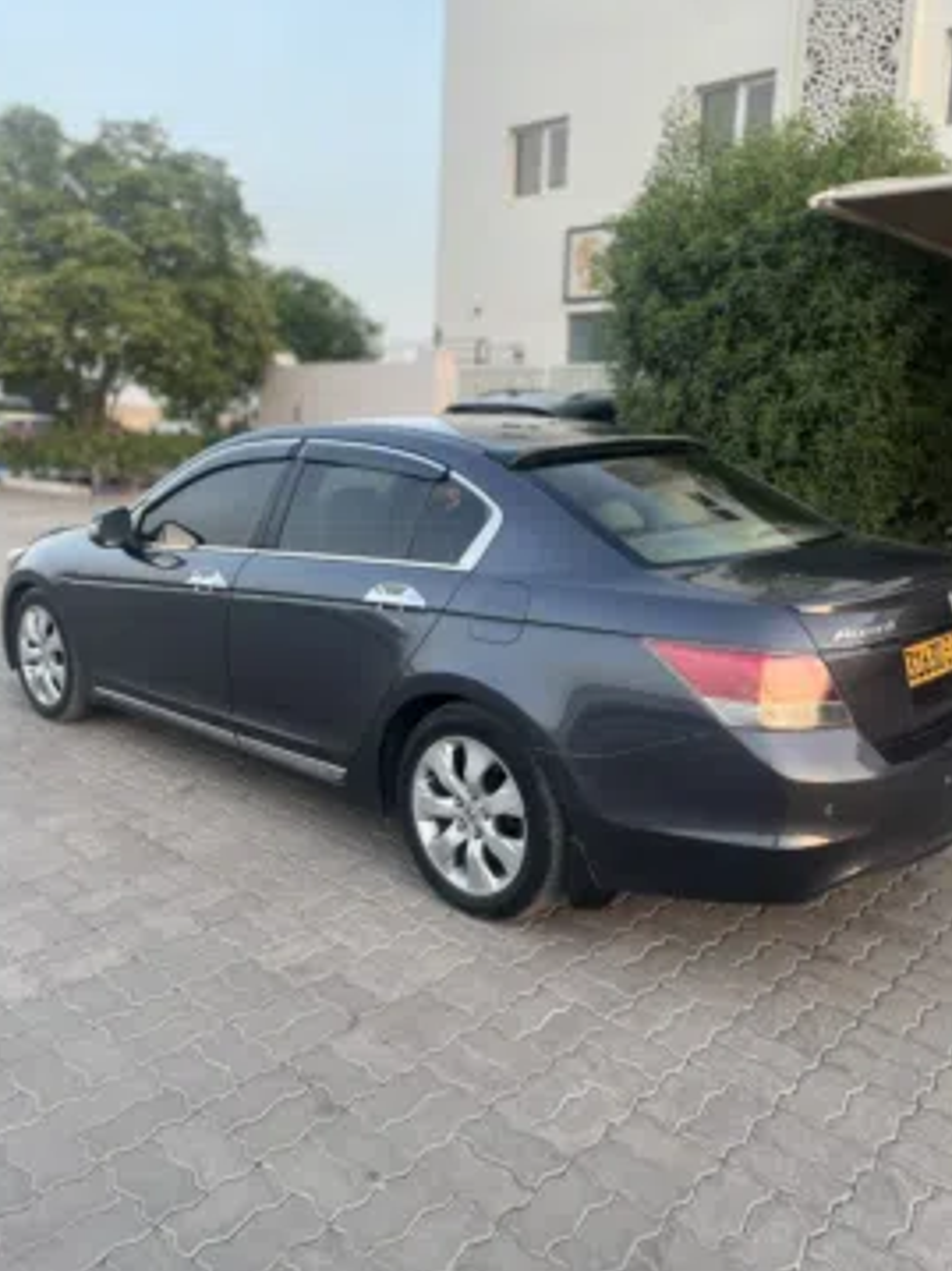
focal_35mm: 29
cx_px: 481
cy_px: 605
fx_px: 1064
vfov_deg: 61.6
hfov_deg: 48.2
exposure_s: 1/121
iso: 50
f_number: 1.5
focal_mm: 5.7
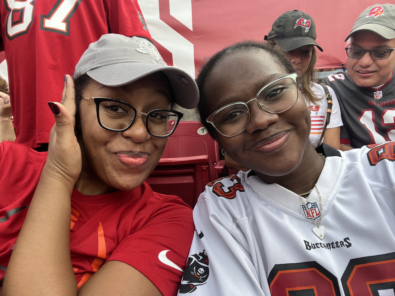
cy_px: 148
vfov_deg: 58.9
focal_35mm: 23
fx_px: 262
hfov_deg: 73.9
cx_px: 198
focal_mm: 2.71
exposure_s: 1/121
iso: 50
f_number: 2.2
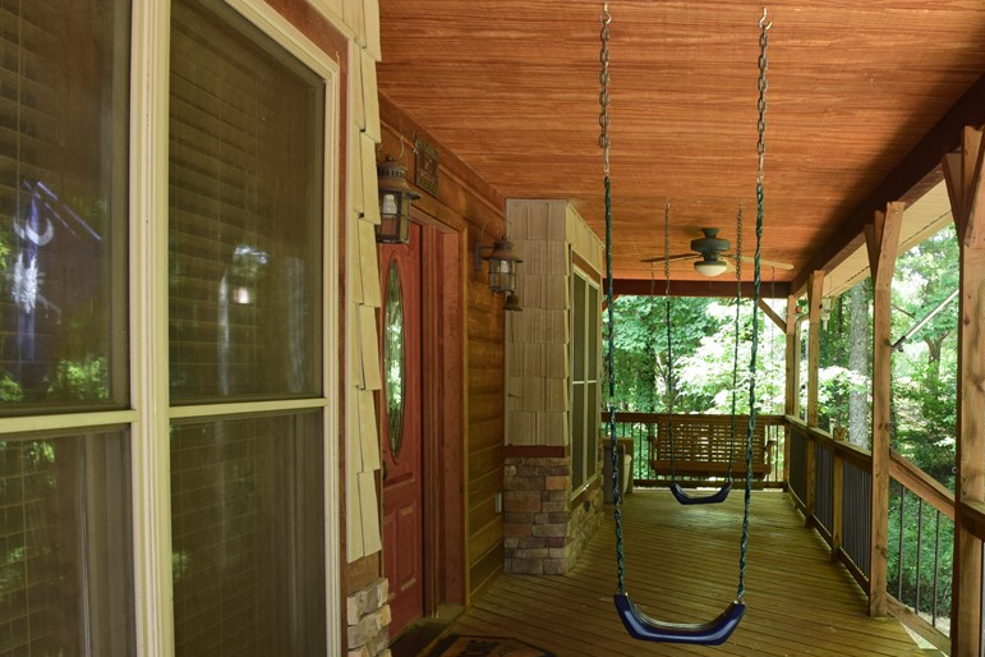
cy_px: 430
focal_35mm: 38
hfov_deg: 49.5
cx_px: 682
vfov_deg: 34.8
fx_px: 1040
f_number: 8
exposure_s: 1/50
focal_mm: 18
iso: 400
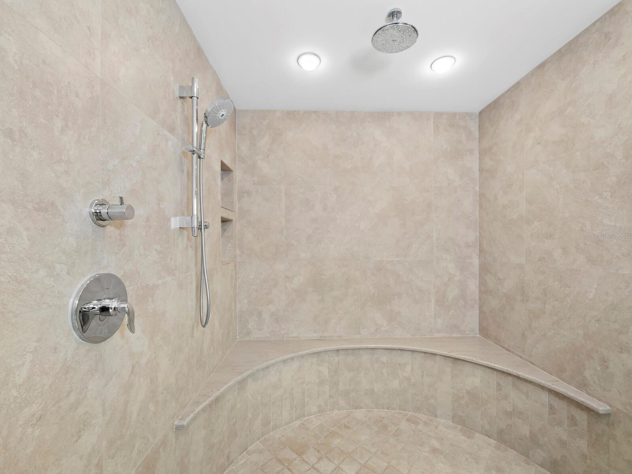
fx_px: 256
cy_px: 237
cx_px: 316
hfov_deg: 102.0
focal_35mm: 14
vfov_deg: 85.7
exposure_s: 1/4
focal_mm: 7
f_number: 7.1
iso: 400
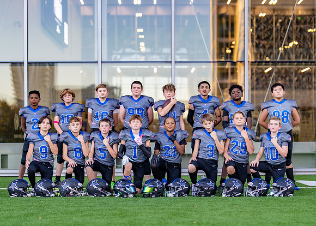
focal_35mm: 71
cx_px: 168
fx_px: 639
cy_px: 147
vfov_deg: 20.0
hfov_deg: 27.8
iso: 125
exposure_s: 1/400
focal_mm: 50
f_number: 1.2
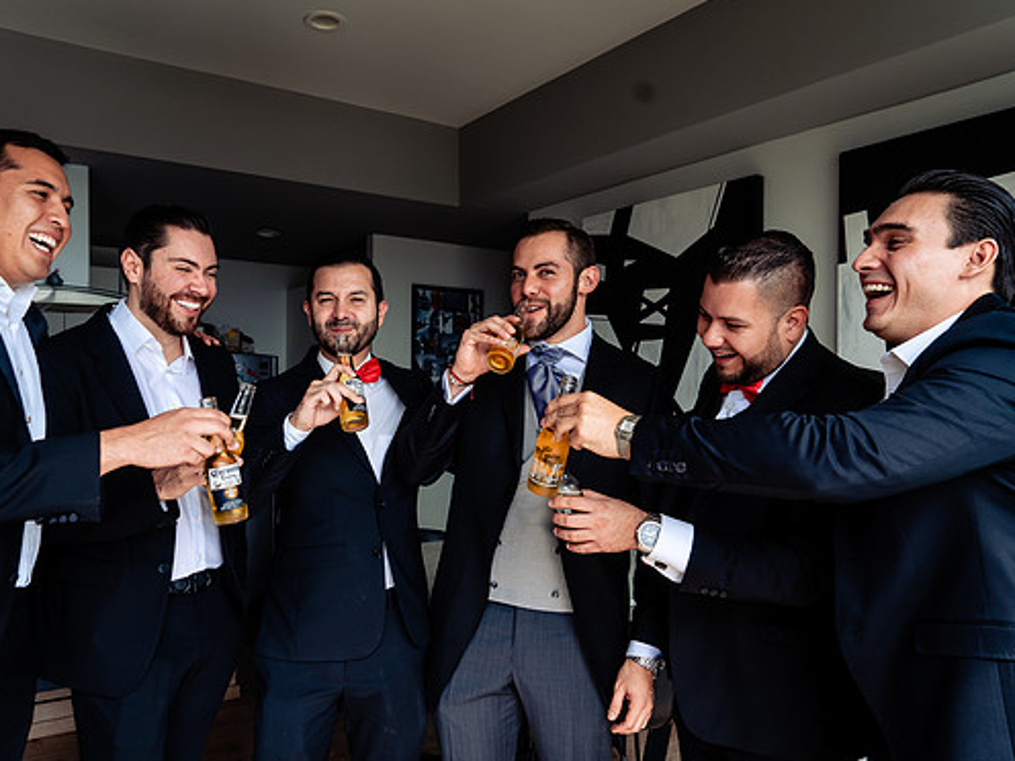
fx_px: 792
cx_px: 471
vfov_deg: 51.4
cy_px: 384
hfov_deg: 65.2
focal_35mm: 27
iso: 500
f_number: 5
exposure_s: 1/400
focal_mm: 24
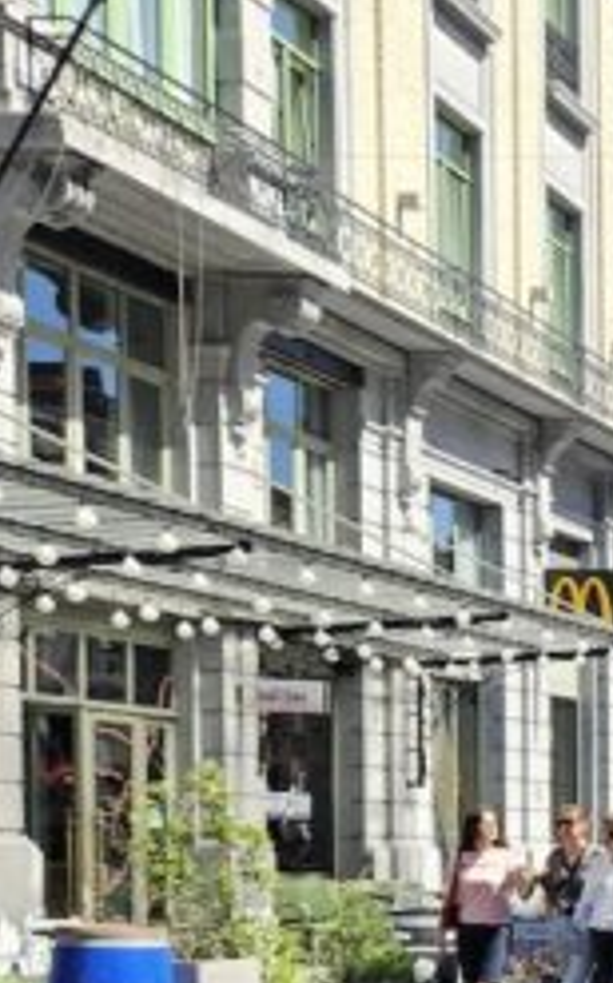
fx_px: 2115
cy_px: 979
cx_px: 1302
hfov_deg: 13.6
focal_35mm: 79
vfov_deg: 24.9
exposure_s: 1/533
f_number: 1.8
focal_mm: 5.4
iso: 25
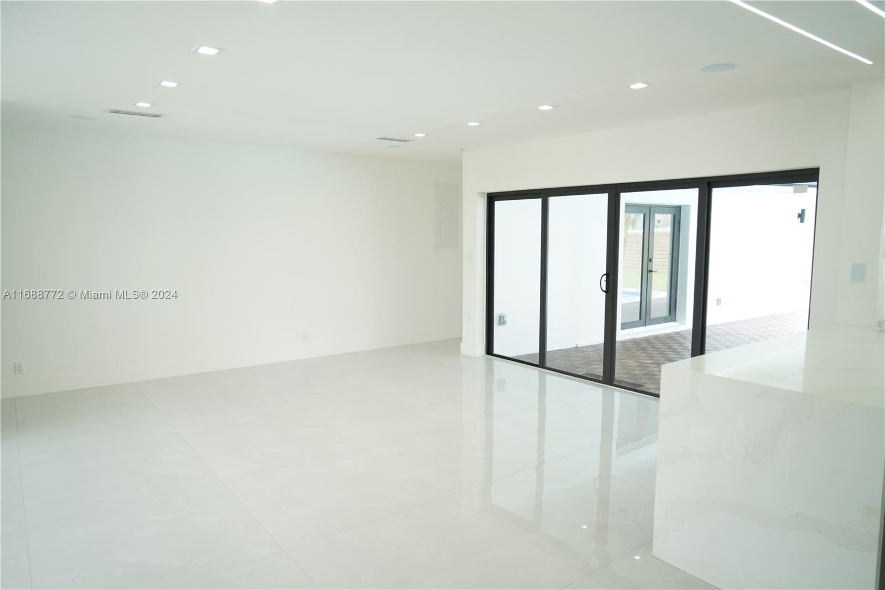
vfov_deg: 53.1
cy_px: 295
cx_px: 442
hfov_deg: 73.8
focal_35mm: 24
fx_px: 590
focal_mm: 24
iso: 100
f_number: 3.5
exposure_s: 1/30
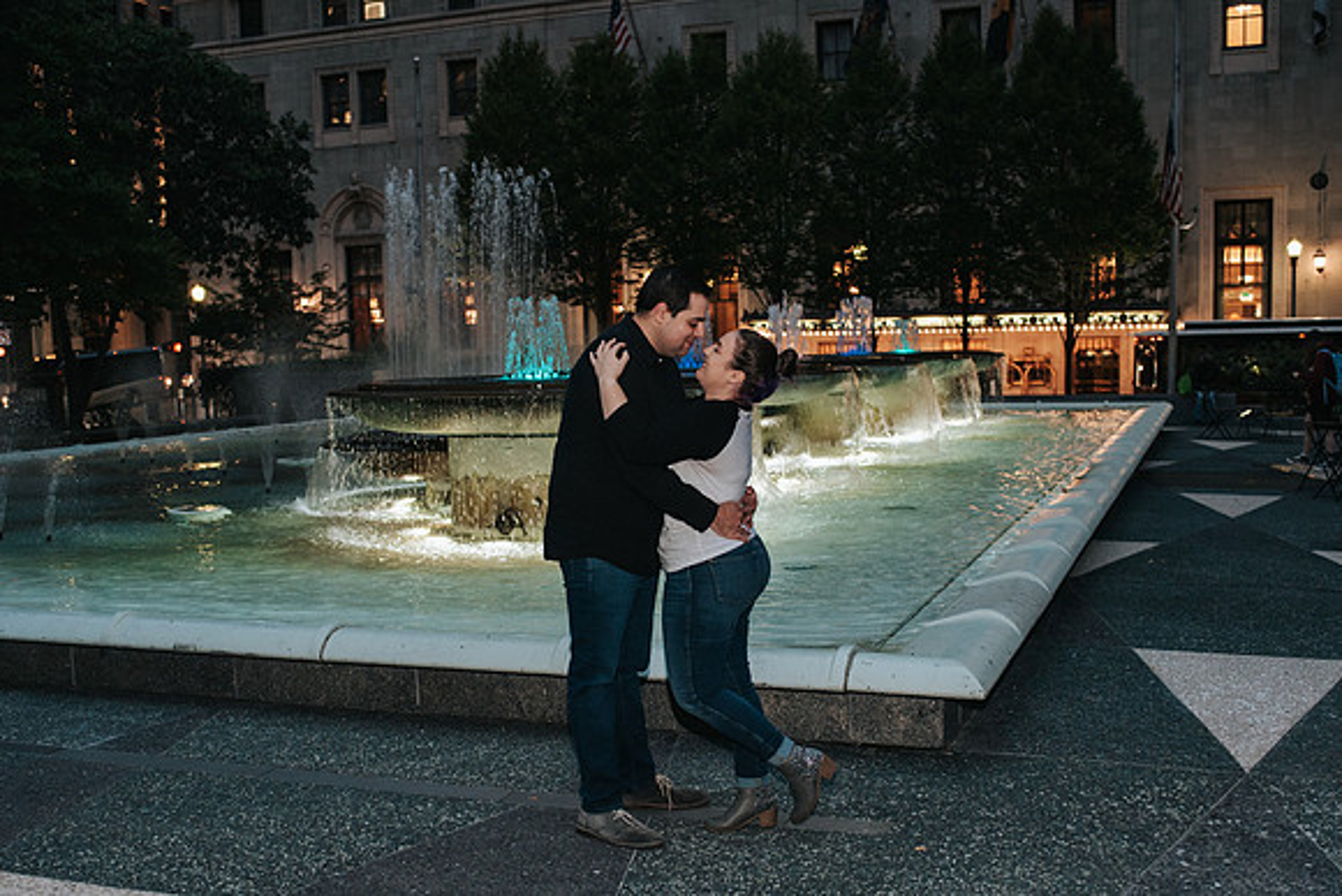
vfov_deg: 32.6
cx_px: 645
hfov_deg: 47.4
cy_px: 520
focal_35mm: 41
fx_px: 1526
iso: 1000
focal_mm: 35
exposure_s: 1/125
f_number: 3.5
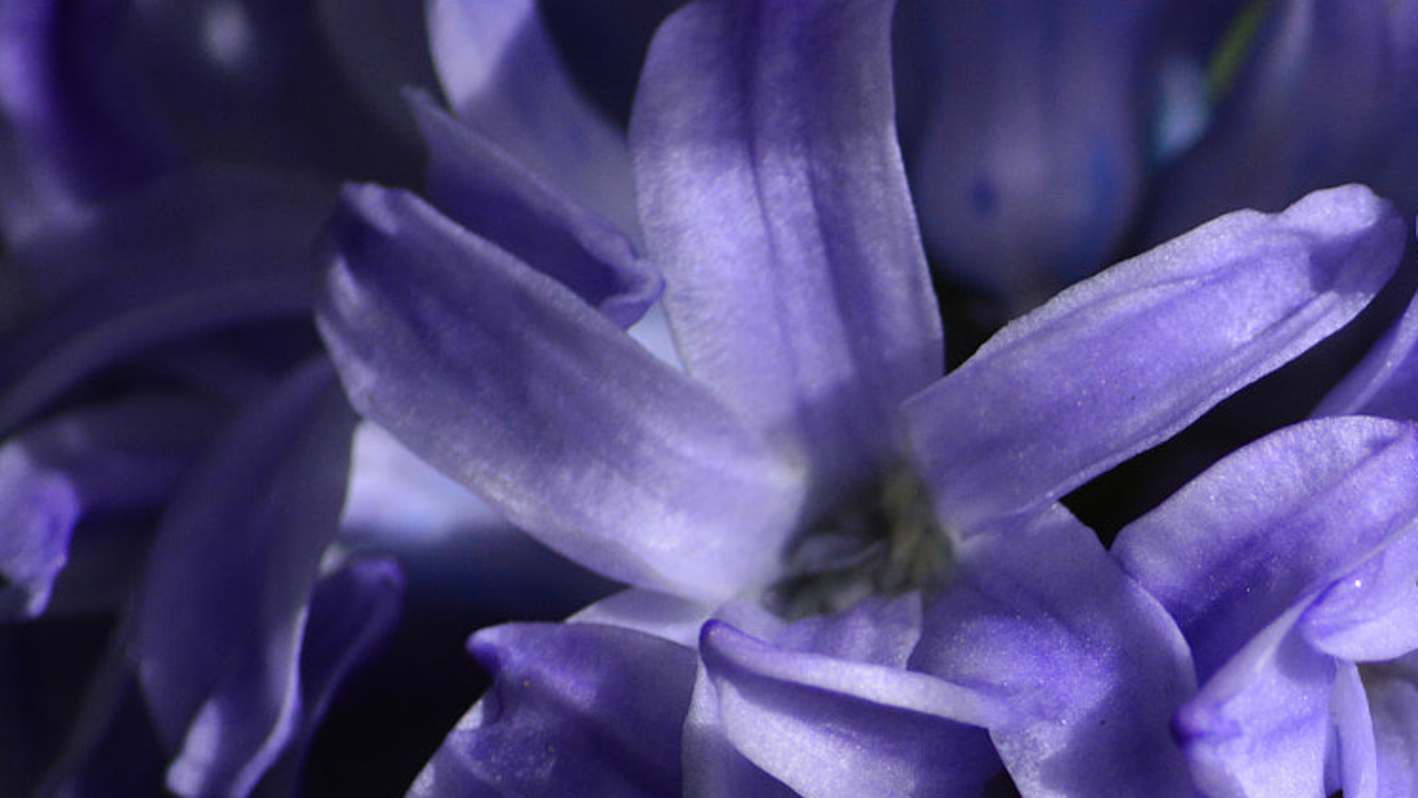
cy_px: 633
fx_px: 25271
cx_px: 1355
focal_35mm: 672
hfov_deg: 3.2
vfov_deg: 1.8
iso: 400
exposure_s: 1/2500
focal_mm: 200
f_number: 5.6
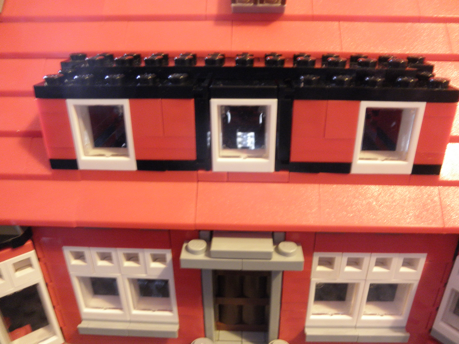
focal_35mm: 28
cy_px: 172
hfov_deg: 63.4
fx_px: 371
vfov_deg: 49.7
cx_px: 230
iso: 320
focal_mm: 5
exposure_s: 1/4
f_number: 3
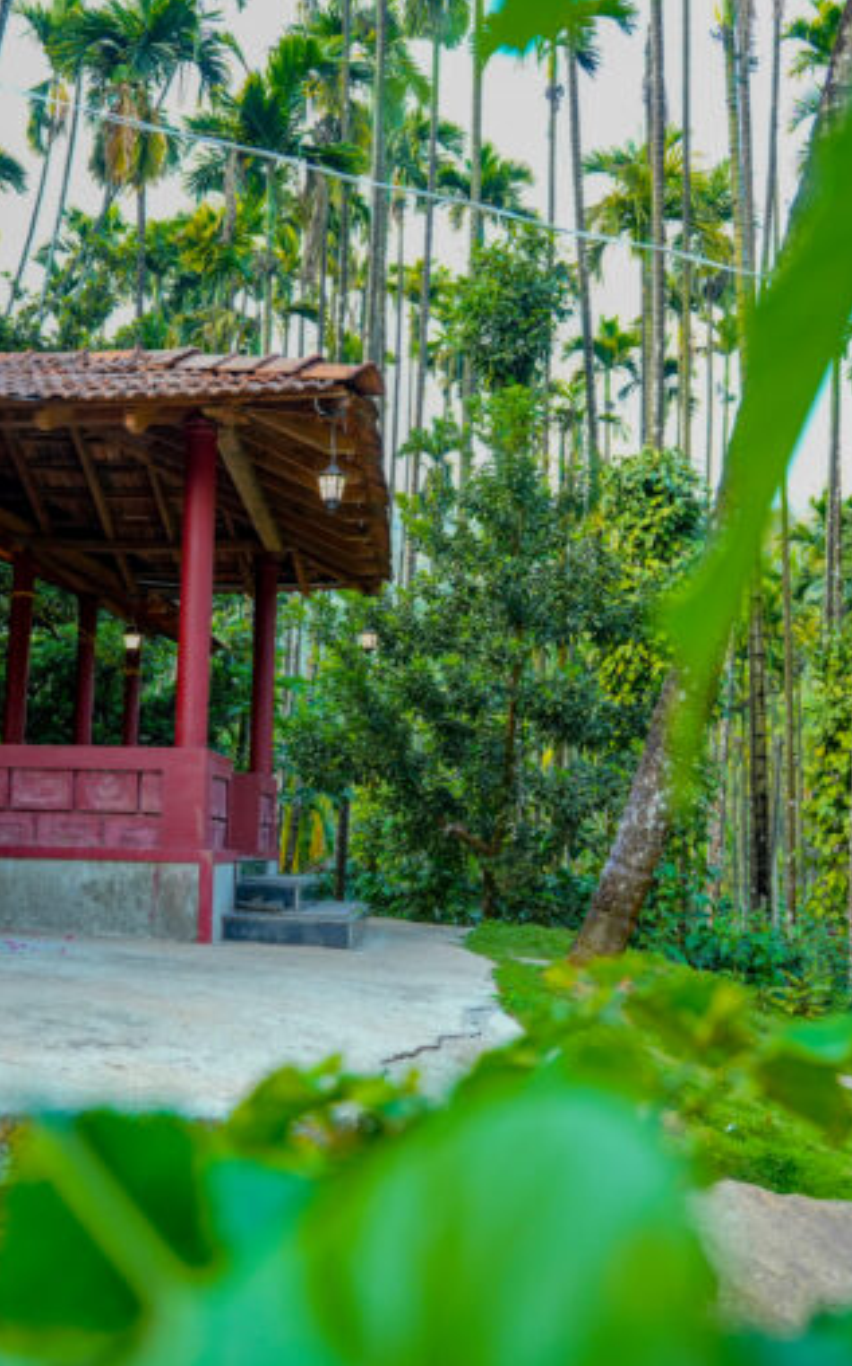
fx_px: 1376
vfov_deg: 52.8
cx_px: 298
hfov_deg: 34.1
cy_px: 680
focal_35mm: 37
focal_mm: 24
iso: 800
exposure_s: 1/200
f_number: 2.8
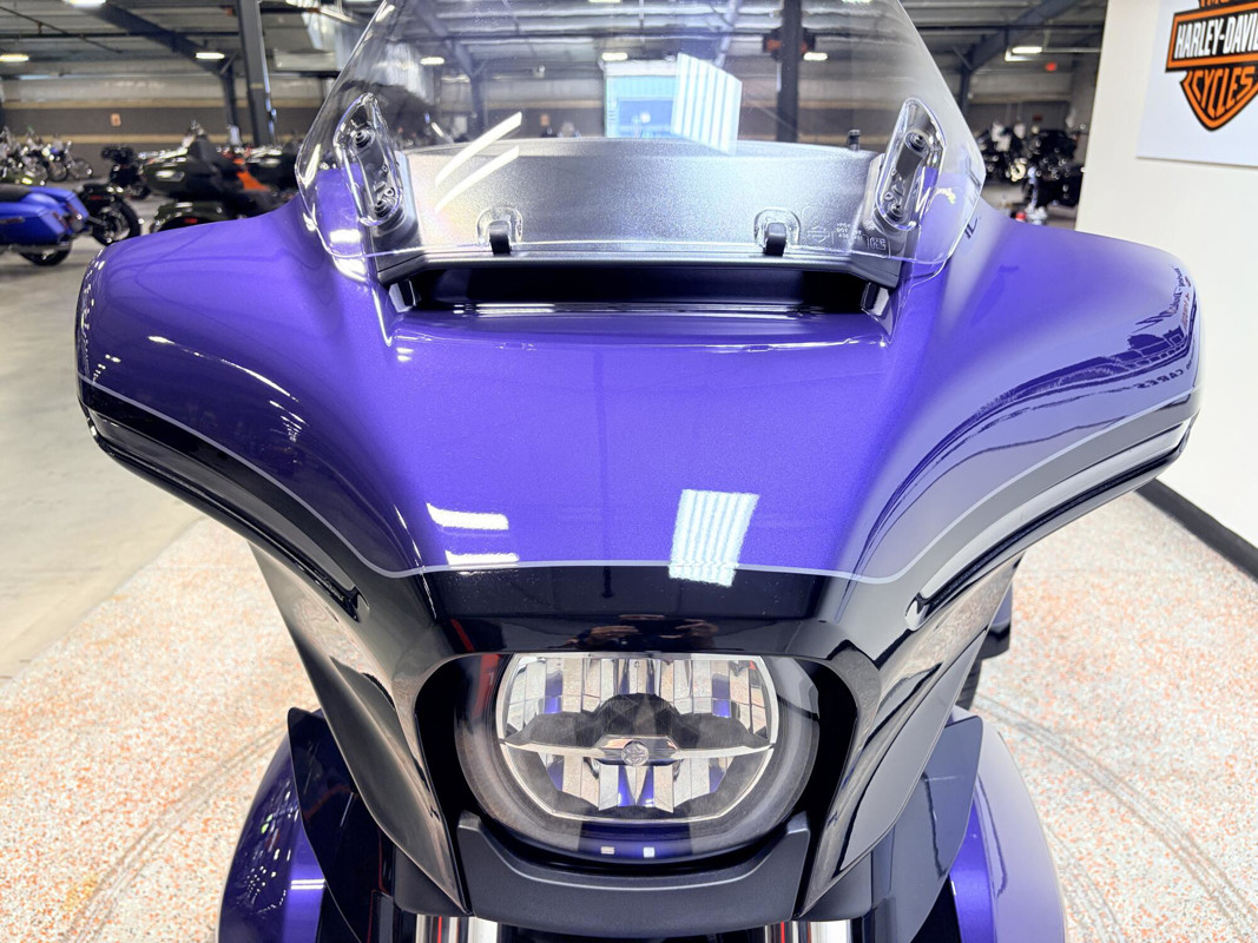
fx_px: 945
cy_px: 472
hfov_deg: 67.3
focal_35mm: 26
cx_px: 629
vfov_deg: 53.1
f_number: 1.6
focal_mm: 5.96
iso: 125
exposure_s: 1/127
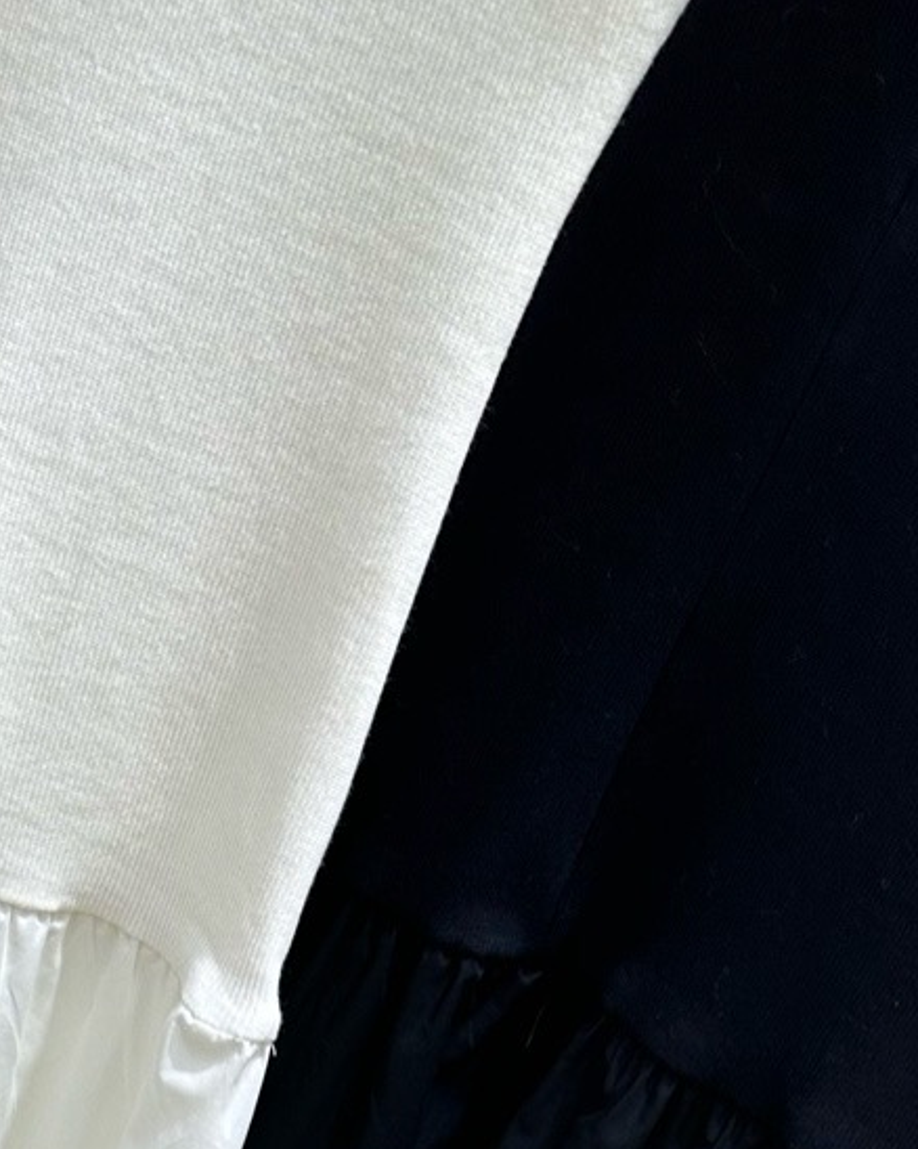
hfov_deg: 20.3
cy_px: 1618
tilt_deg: -36.8
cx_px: -2
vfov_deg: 22.4
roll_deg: -24.1
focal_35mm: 73
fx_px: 2481
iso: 64
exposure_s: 1/145
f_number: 1.78
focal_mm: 6.86
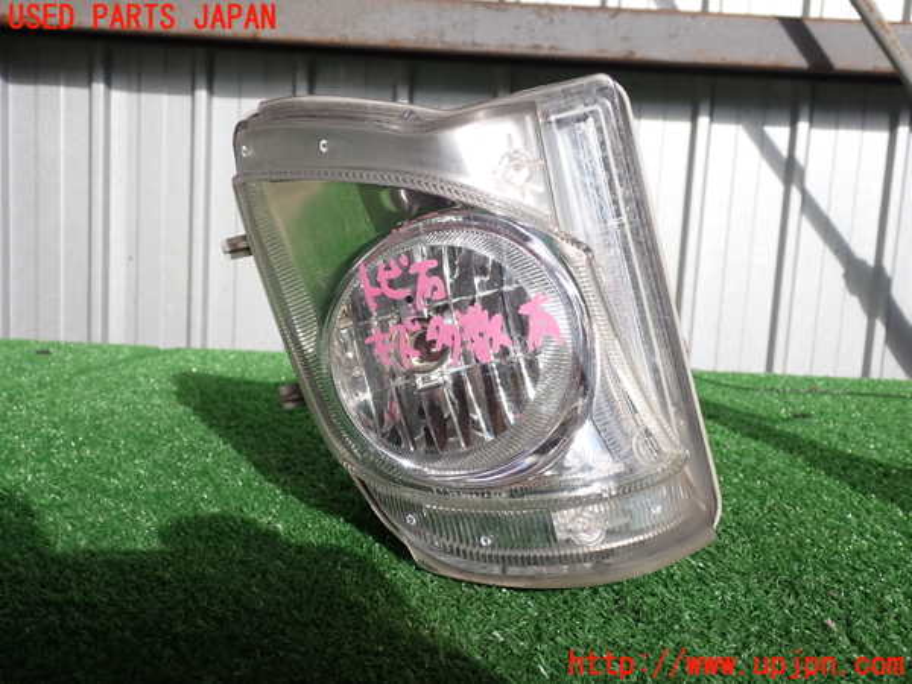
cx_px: 456
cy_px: 342
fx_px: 948
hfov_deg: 51.4
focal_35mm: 36
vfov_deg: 39.7
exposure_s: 1/800
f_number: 3.5
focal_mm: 6.37
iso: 100
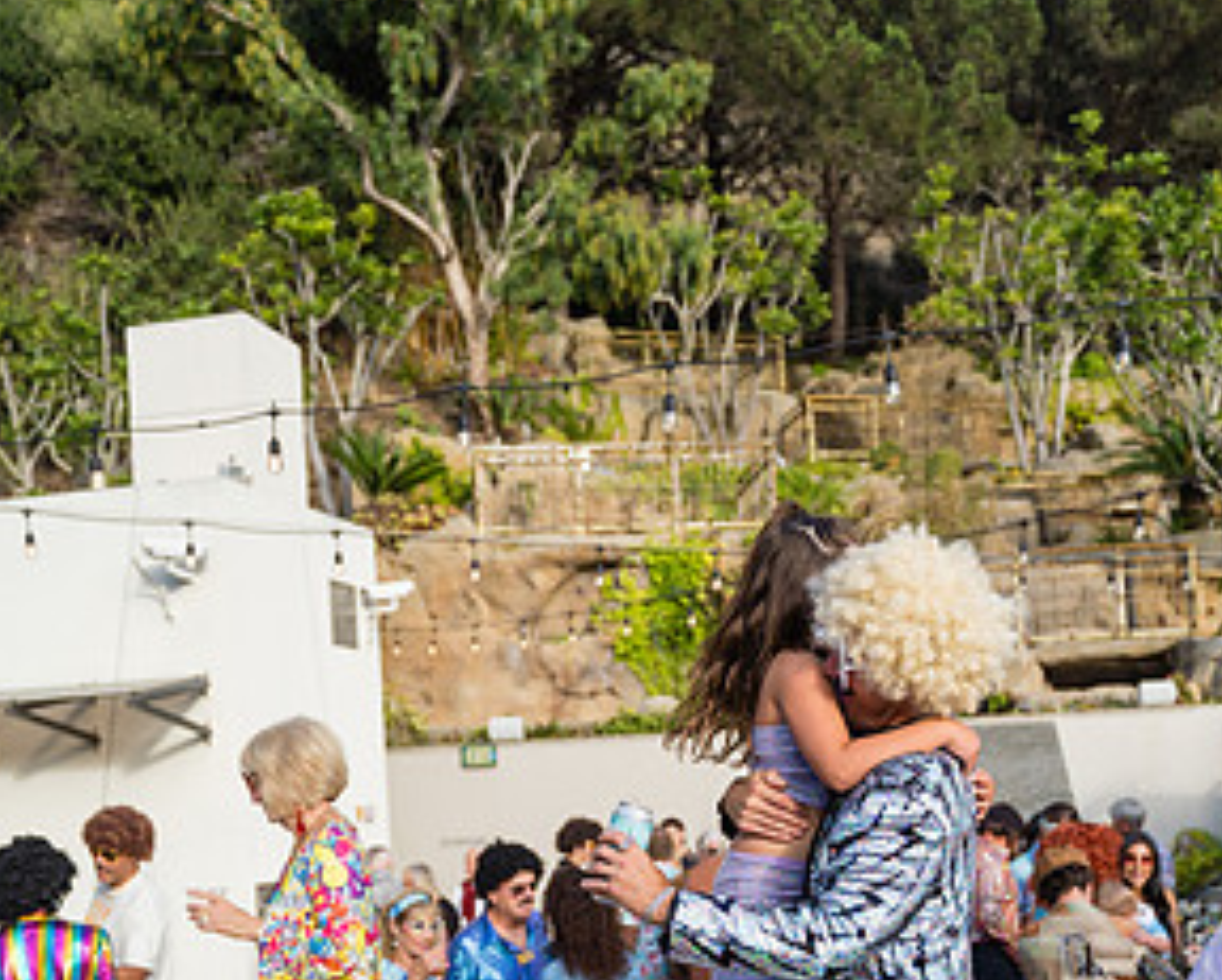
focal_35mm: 41
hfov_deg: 44.7
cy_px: 785
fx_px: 1484
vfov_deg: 35.4
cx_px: 619
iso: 200
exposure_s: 1/1250
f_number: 2.8
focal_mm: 28
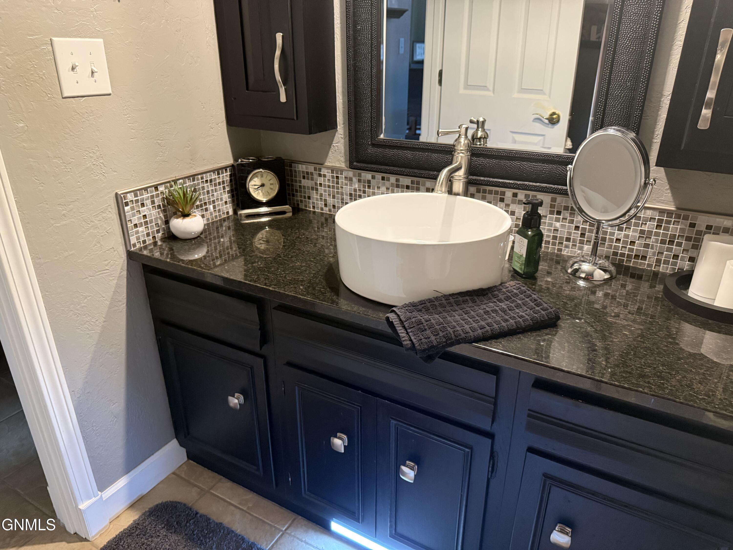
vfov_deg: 56.8
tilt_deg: -24.4
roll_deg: +0.9
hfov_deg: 71.6
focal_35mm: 24
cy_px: 275
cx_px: 366
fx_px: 508
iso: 800
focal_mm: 6.76
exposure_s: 1/59
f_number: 1.78
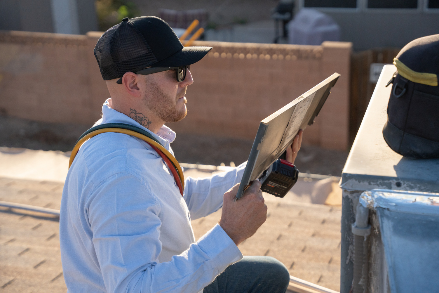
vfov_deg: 19.5
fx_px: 854
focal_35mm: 70
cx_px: 220
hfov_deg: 28.8
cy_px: 146
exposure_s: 1/8000
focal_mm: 70
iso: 1600
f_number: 4.5
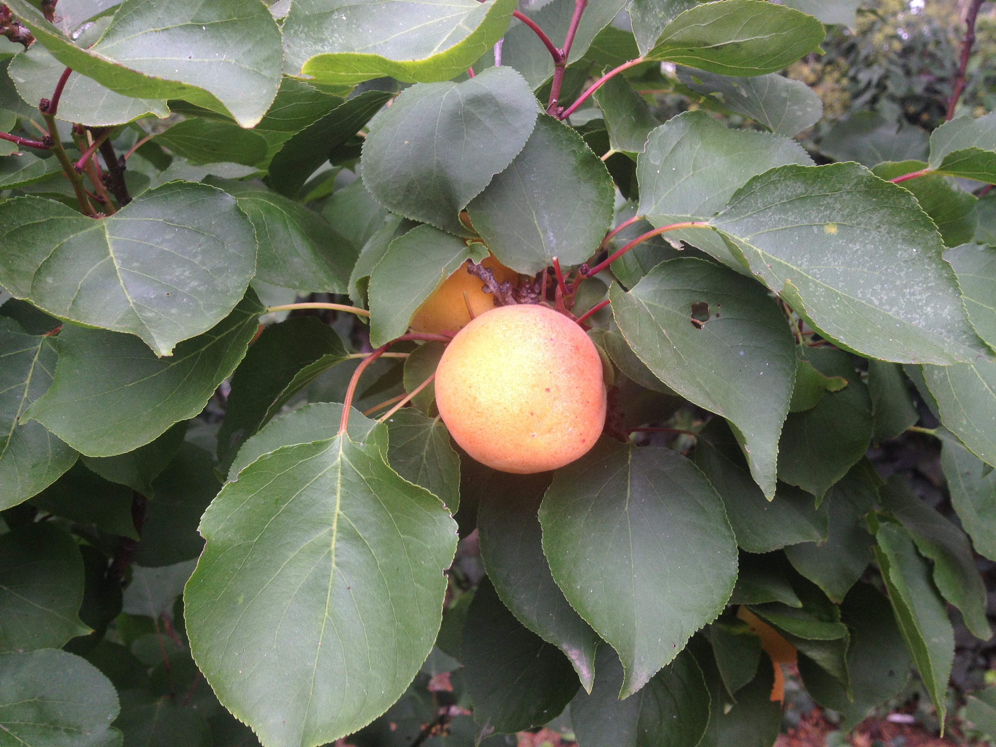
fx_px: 1007
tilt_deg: -10.3
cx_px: 498
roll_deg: -0.8
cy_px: 374
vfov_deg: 40.7
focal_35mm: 35
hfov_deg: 52.6
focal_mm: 4.28
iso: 50
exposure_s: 1/252
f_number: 2.4
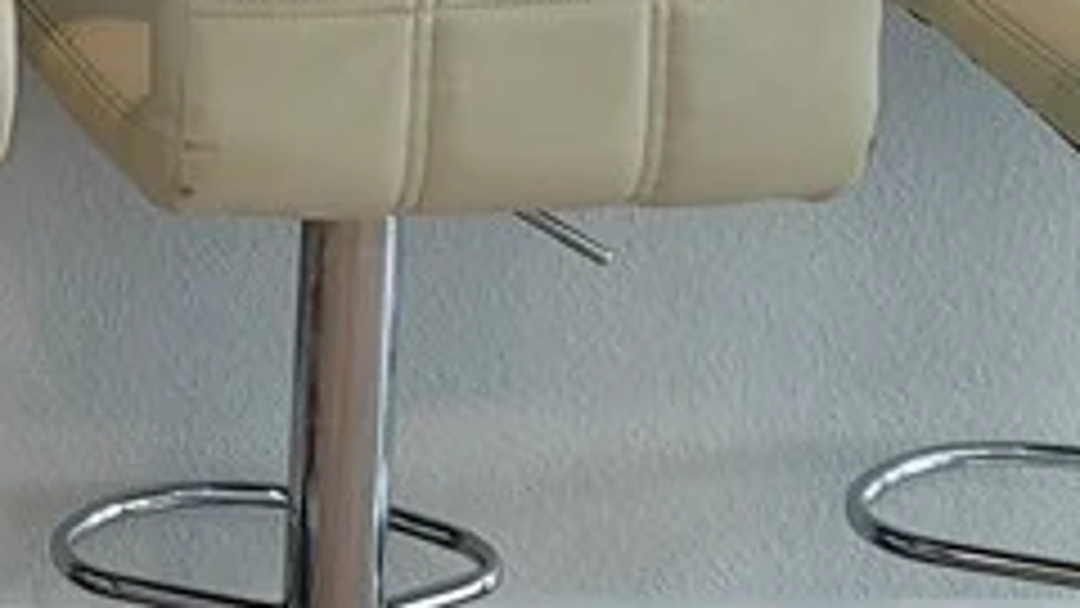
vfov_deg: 9.9
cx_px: -1062
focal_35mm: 116
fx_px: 3322
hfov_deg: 15.1
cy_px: -518
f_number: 1.8
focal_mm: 7
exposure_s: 1/120
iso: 200
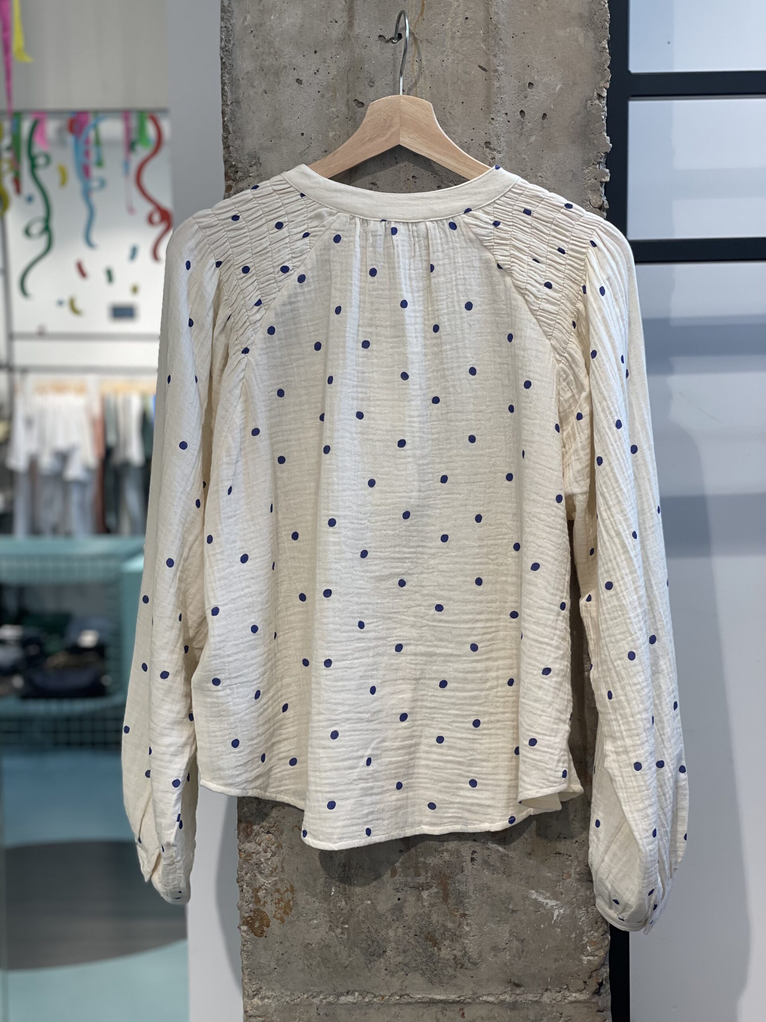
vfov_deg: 36.8
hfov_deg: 28.0
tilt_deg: -3.8
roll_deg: +0.9
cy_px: 511
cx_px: 383
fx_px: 1534
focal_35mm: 52
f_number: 2
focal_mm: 6
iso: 40
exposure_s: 1/100
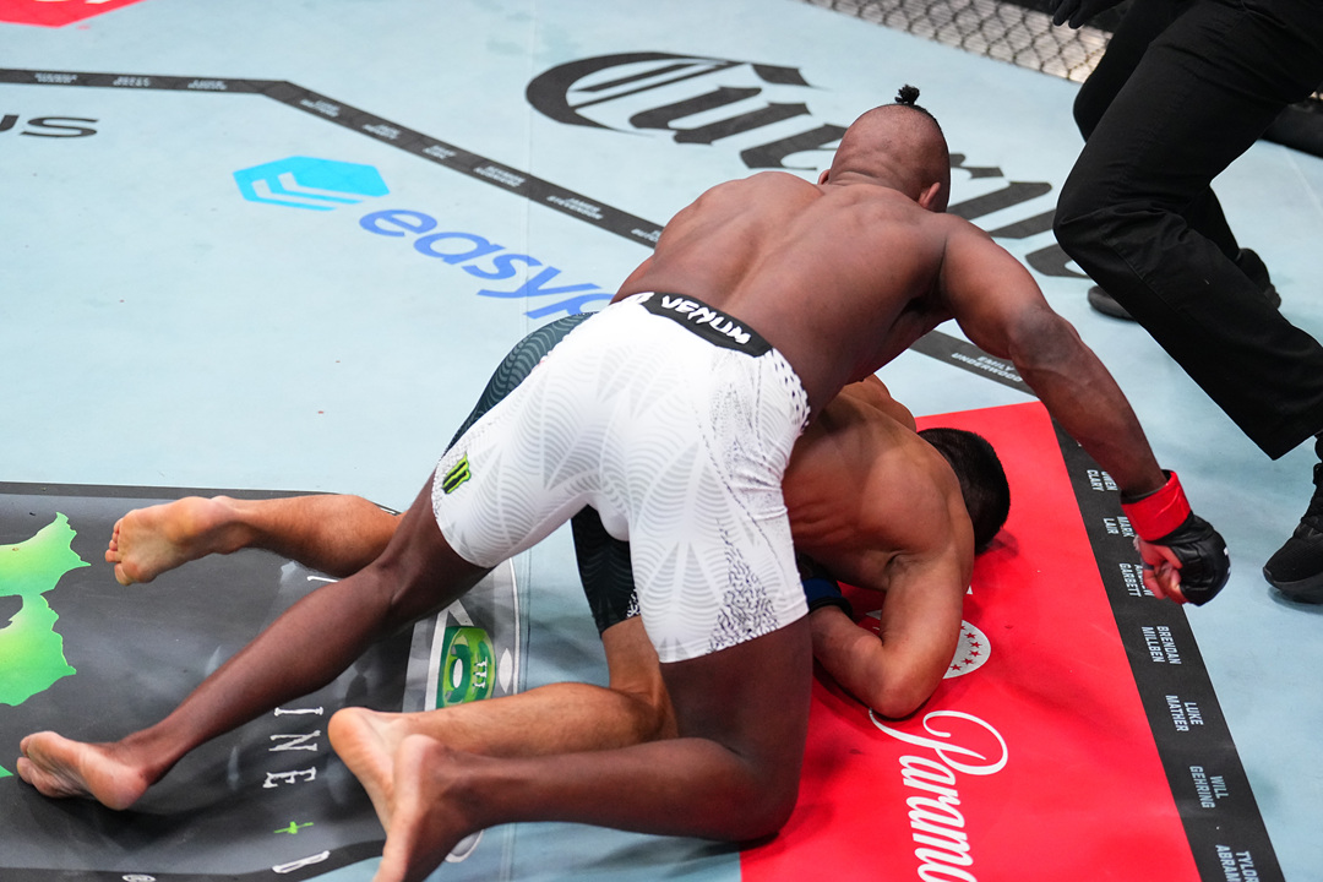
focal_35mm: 70
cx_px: 662
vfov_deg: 19.5
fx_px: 2572
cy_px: 441
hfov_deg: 28.8
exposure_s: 1/1600
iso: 5000
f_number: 2.8
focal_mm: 70
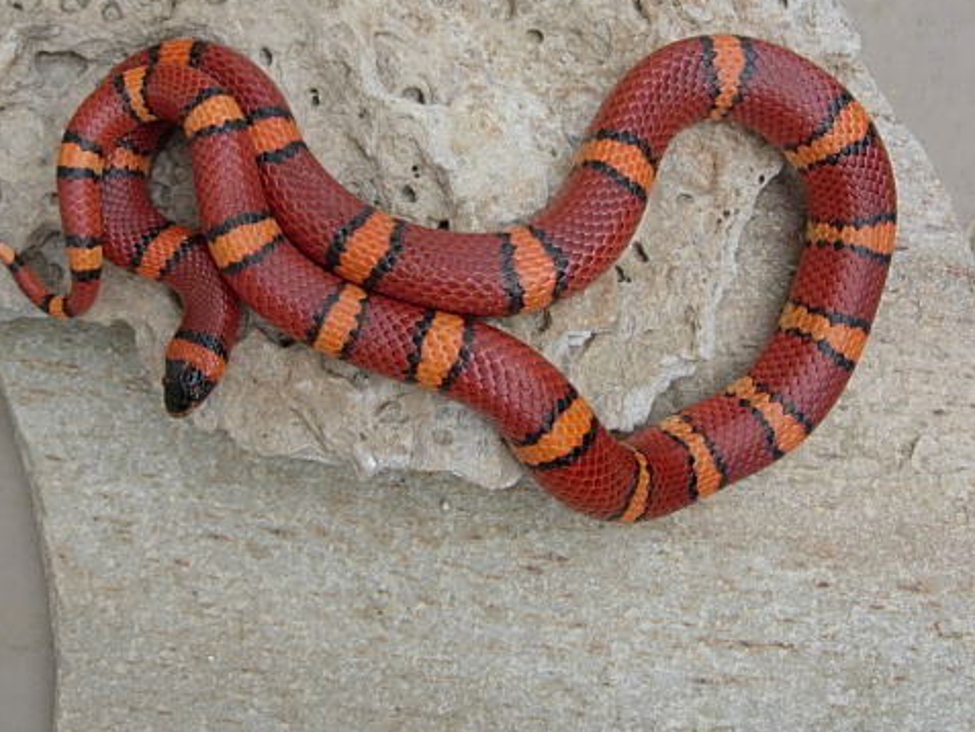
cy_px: 296
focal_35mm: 51
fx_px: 1437
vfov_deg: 28.5
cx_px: 454
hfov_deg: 37.5
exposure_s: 1/362
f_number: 2.8
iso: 64
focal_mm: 7.8
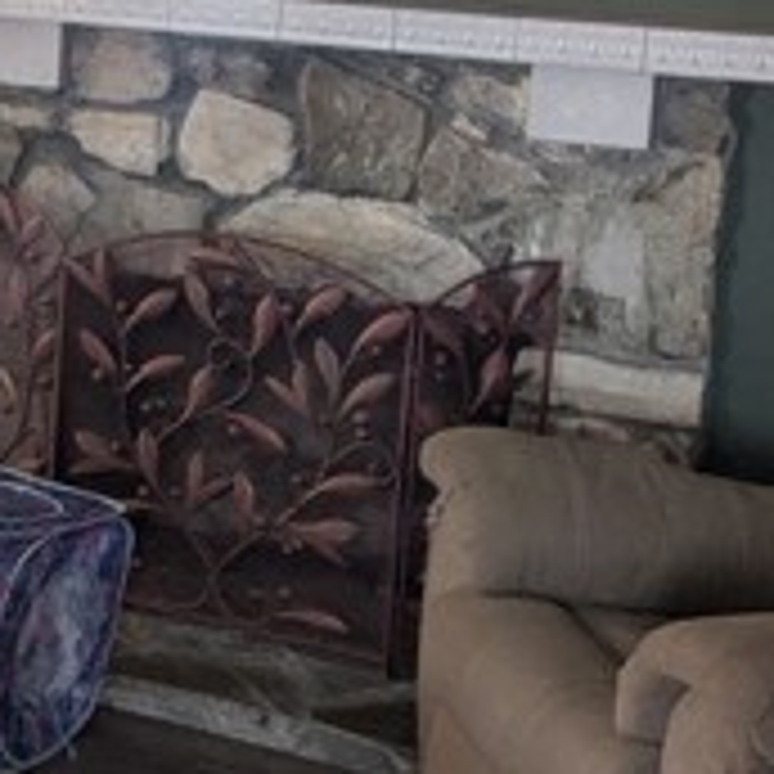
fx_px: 2251
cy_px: 68
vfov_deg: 19.1
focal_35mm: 89
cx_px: -486
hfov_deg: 17.1
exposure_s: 1/30
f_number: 1.73
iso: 65
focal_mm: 4.38
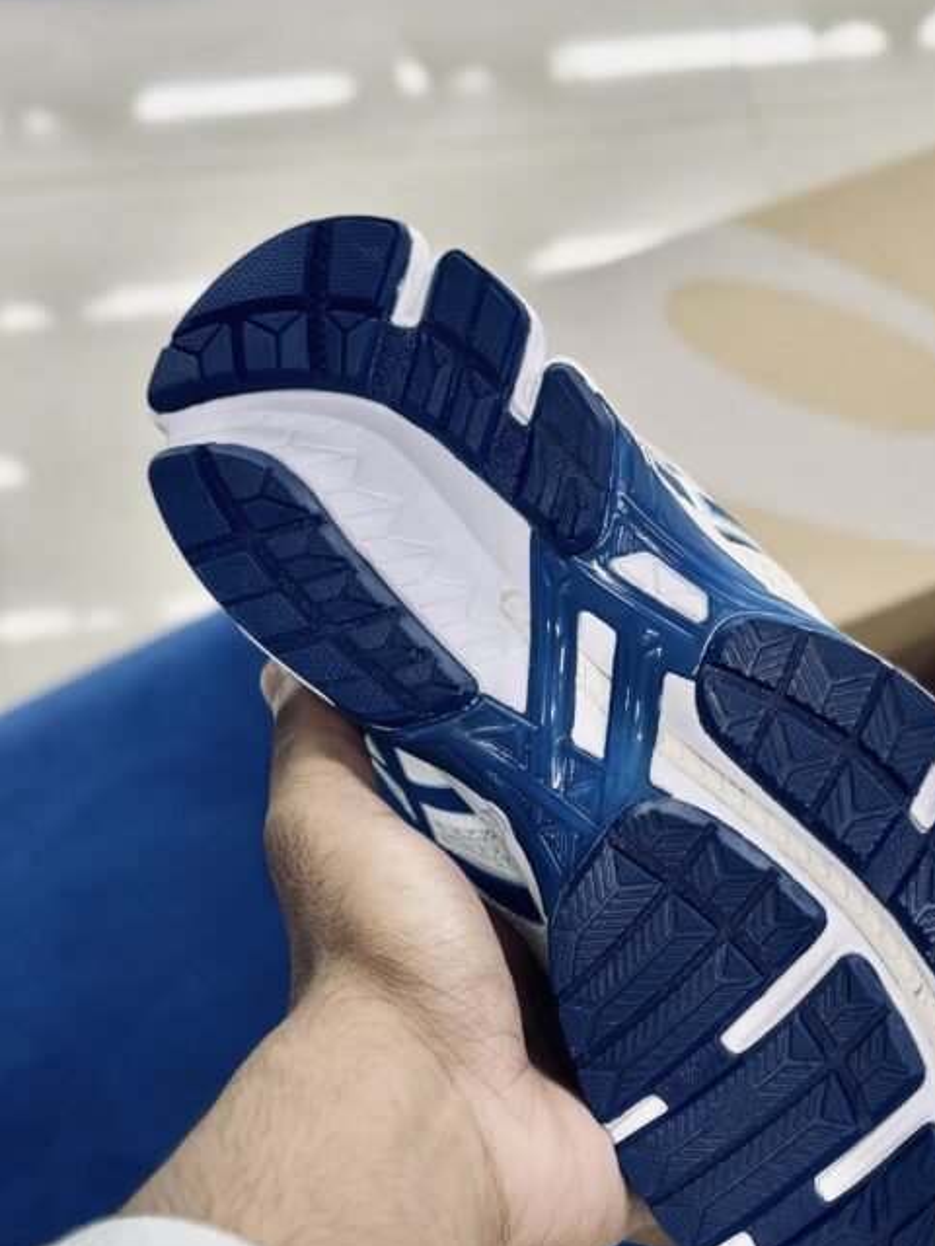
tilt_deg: -57.3
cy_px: 825
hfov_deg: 20.9
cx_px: 649
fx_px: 2521
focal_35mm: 70
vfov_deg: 27.6
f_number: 1.78
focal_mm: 6.86
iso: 80
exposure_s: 1/100
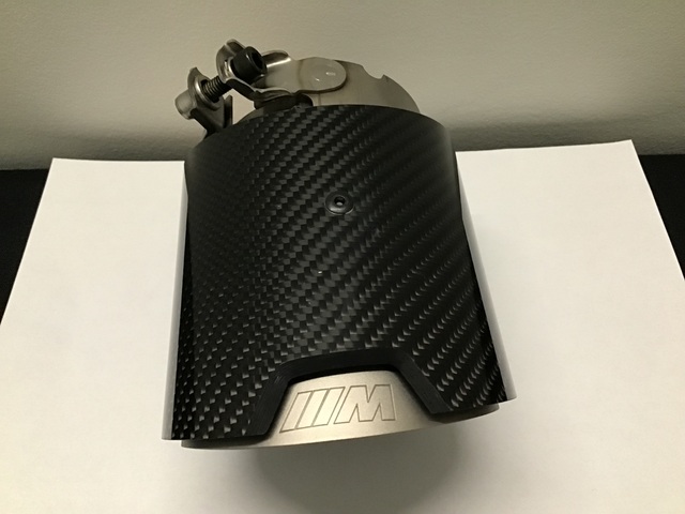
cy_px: 257
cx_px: 342
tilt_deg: -57.1
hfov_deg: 58.4
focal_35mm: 31
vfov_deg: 45.4
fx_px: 613
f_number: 2.4
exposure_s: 1/24
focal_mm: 3.3
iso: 200
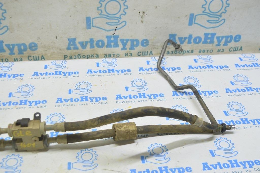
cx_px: 130
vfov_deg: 29.8
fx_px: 325
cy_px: 86
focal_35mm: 45
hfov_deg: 43.6
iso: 400
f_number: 5.6
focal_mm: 30
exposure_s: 1/20
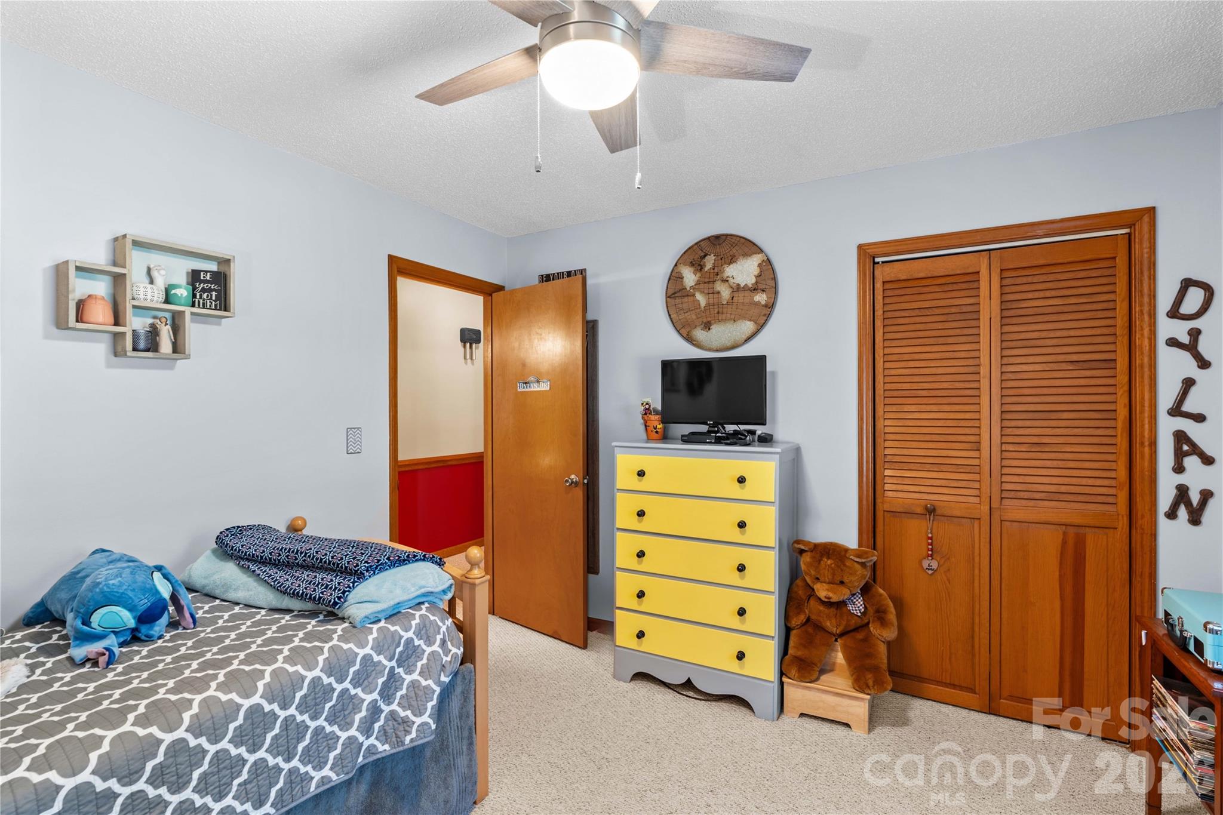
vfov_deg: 73.7
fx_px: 543
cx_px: 612
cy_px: 408
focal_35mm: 16
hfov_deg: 96.7
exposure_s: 2.5
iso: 100
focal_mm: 16
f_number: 8
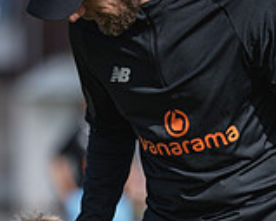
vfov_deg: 2.9
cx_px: 184
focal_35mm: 539
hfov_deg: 3.6
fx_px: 4400
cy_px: 318
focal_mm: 135
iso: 32
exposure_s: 1/1250
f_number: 2
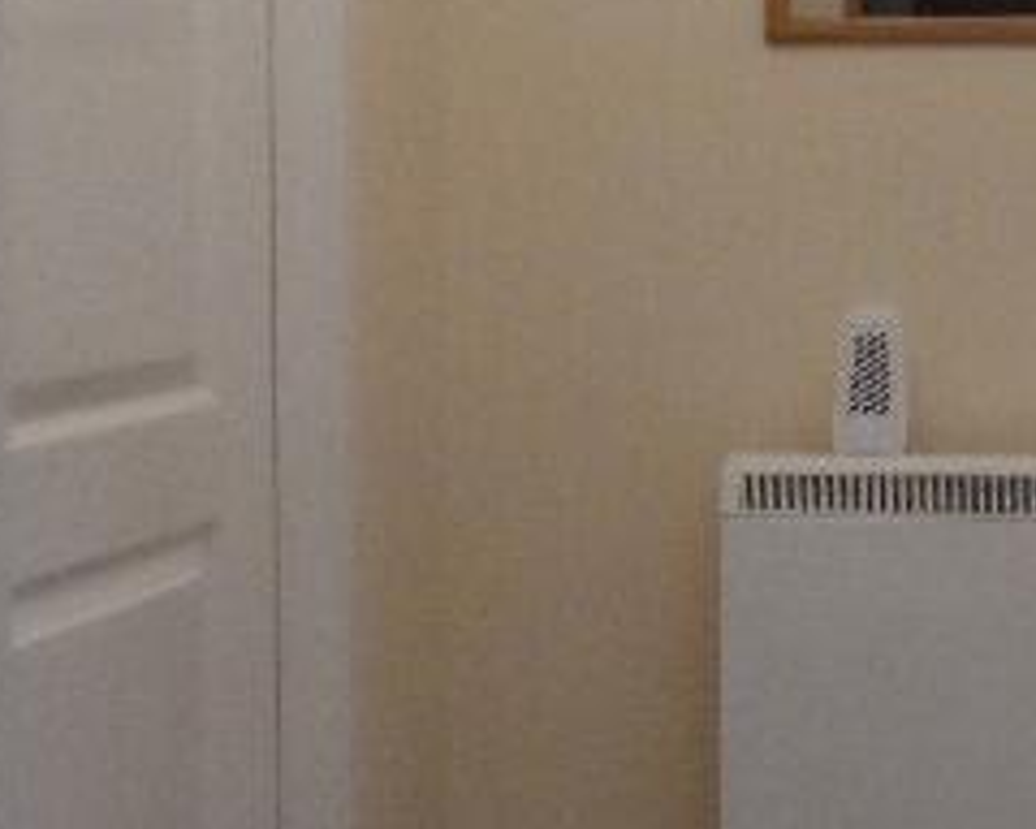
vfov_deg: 19.6
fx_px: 2392
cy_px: 298
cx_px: 868
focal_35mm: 78
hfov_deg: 24.0
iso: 400
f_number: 3.2
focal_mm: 4
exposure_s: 1/30
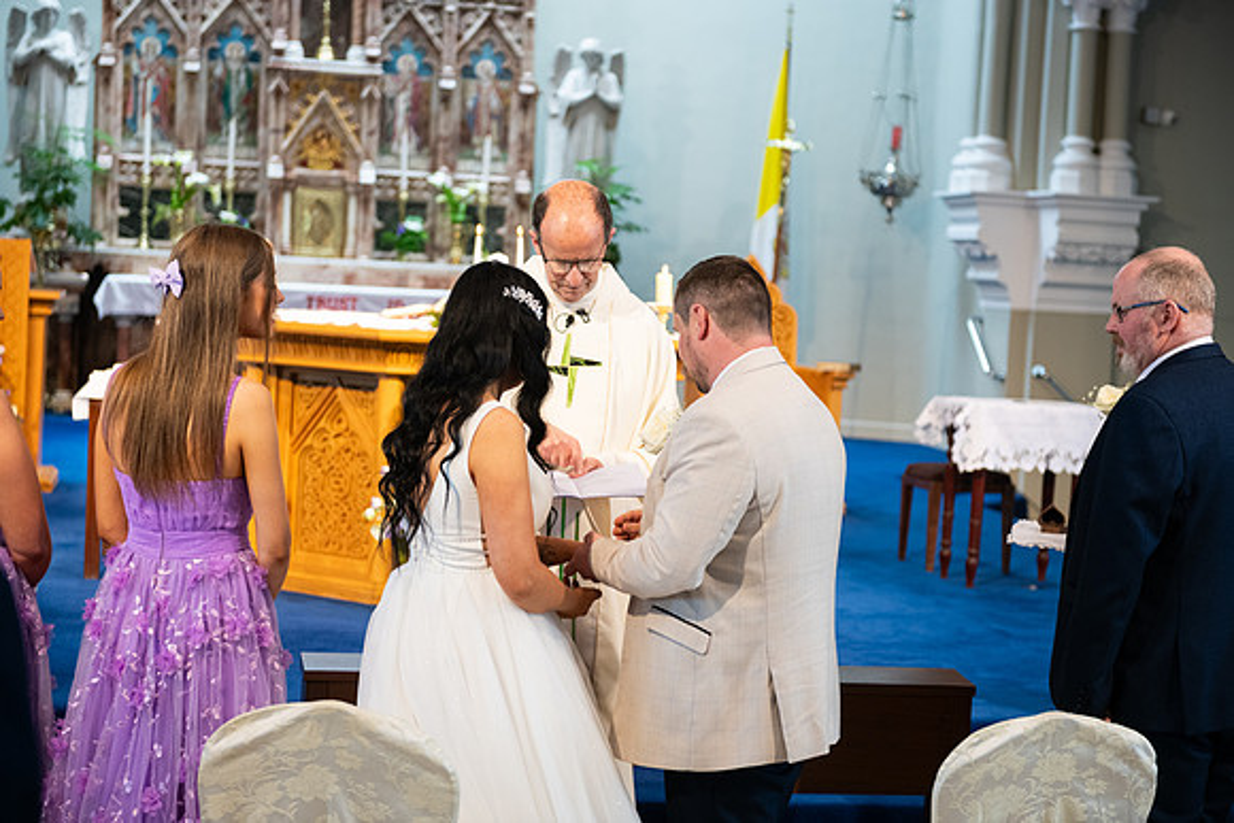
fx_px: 2263
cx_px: 617
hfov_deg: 30.5
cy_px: 412
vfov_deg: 20.6
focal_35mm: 66
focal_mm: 66
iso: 800
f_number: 3.5
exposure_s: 1/160
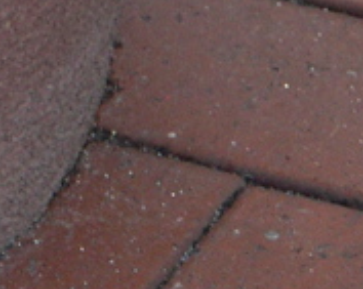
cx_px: 795
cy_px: 284
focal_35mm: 537
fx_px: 5760
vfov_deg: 2.9
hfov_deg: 3.6
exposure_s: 1/60
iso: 224
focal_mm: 24
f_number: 4.9
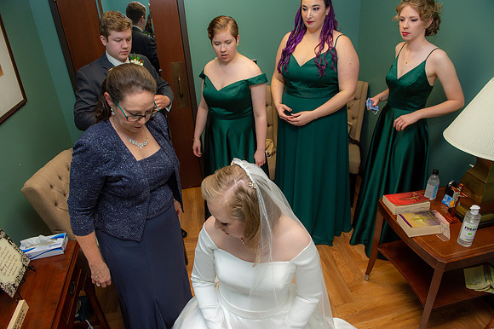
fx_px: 329
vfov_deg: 53.1
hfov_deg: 73.8
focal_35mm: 24
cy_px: 164
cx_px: 247
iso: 1250
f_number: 5.6
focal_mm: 24
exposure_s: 1/160
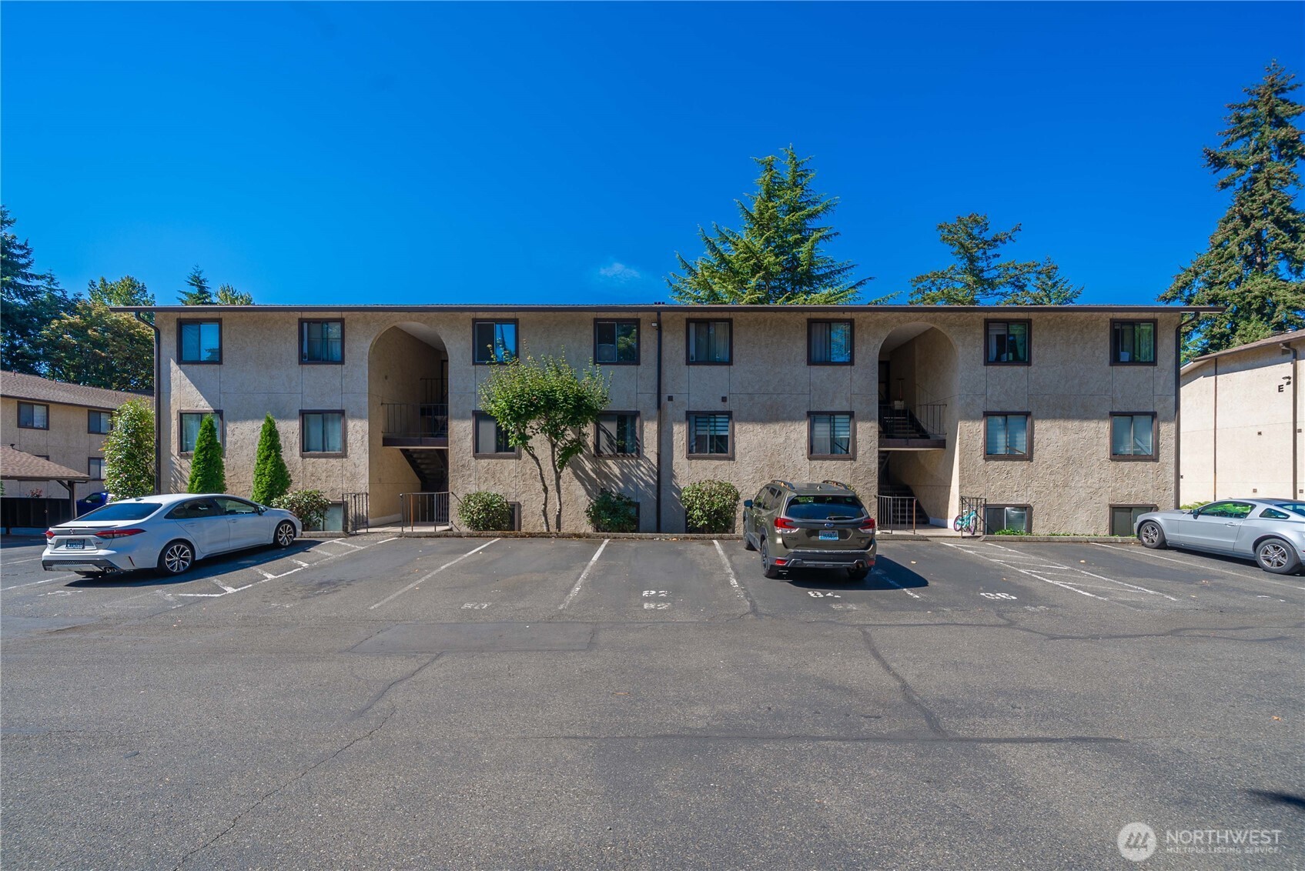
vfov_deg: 81.3
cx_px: 652
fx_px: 508
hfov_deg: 104.2
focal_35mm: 14
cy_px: 436
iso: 80
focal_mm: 14
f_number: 7.1
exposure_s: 1/100
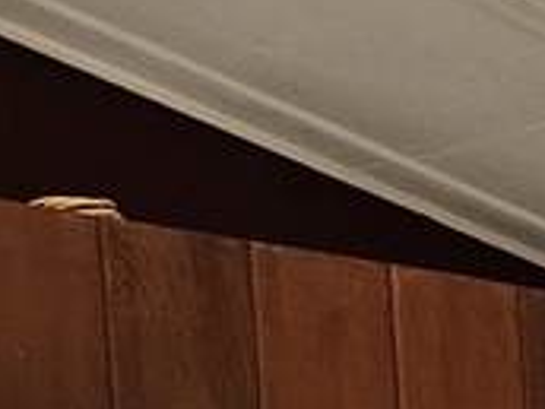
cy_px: 1198
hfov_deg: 8.4
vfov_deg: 7.6
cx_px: 1920
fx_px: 2692
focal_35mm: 171
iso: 160
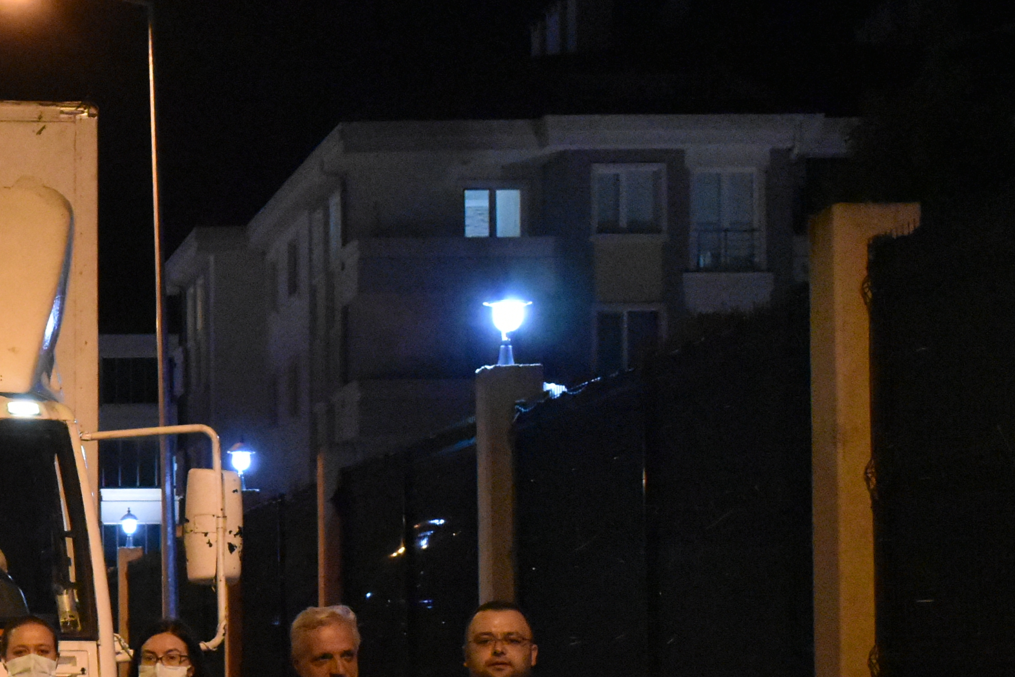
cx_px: -263
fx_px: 2706
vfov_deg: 14.1
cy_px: 616
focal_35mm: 96
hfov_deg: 19.7
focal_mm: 24
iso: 6400
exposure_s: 1/50
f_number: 4
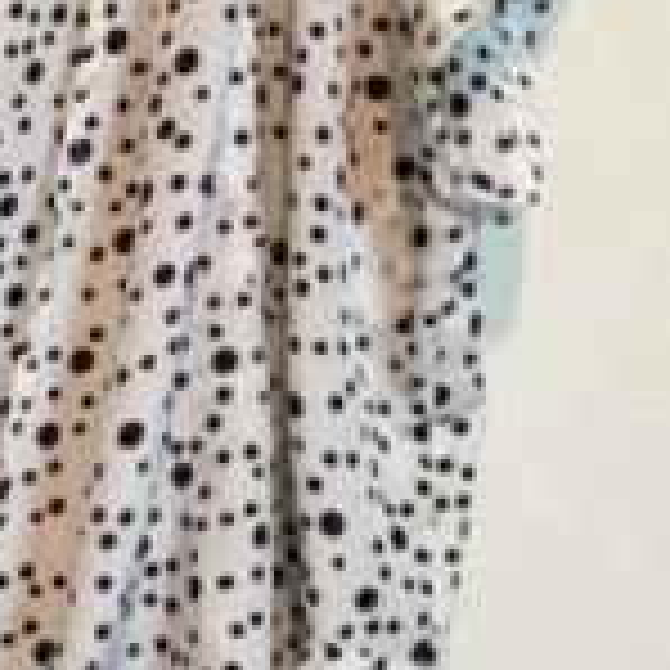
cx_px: -110
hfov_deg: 16.1
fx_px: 2277
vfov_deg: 16.7
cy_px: 292
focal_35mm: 104
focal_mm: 4.28
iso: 200
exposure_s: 1/20
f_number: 2.4
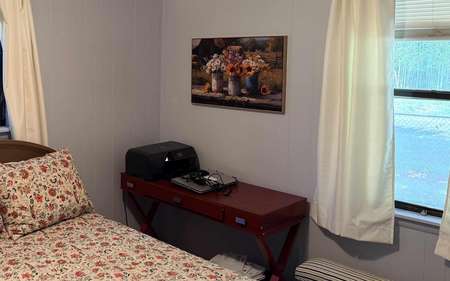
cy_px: 84
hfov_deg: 47.2
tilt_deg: -3.3
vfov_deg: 31.6
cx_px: 106
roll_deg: +0.0
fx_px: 491
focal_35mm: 40
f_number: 1.78
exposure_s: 1/60
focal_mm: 6.76
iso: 125
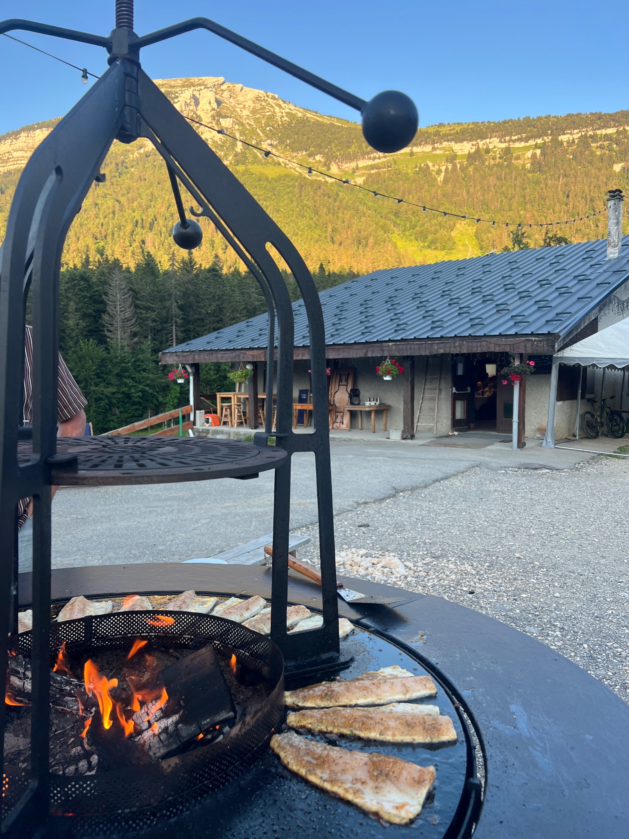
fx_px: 630
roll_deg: +0.8
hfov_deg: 53.0
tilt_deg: -1.7
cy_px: 420
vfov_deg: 67.3
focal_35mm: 26
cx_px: 314
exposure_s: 1/288
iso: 40
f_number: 1.5
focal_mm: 5.7
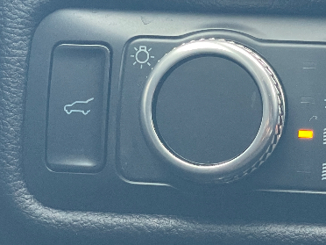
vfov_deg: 10.4
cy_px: 116
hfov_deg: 13.7
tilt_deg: +0.2
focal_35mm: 143
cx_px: 300
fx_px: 1347
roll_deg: -1.6
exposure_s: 1/99
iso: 160
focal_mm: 6
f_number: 2
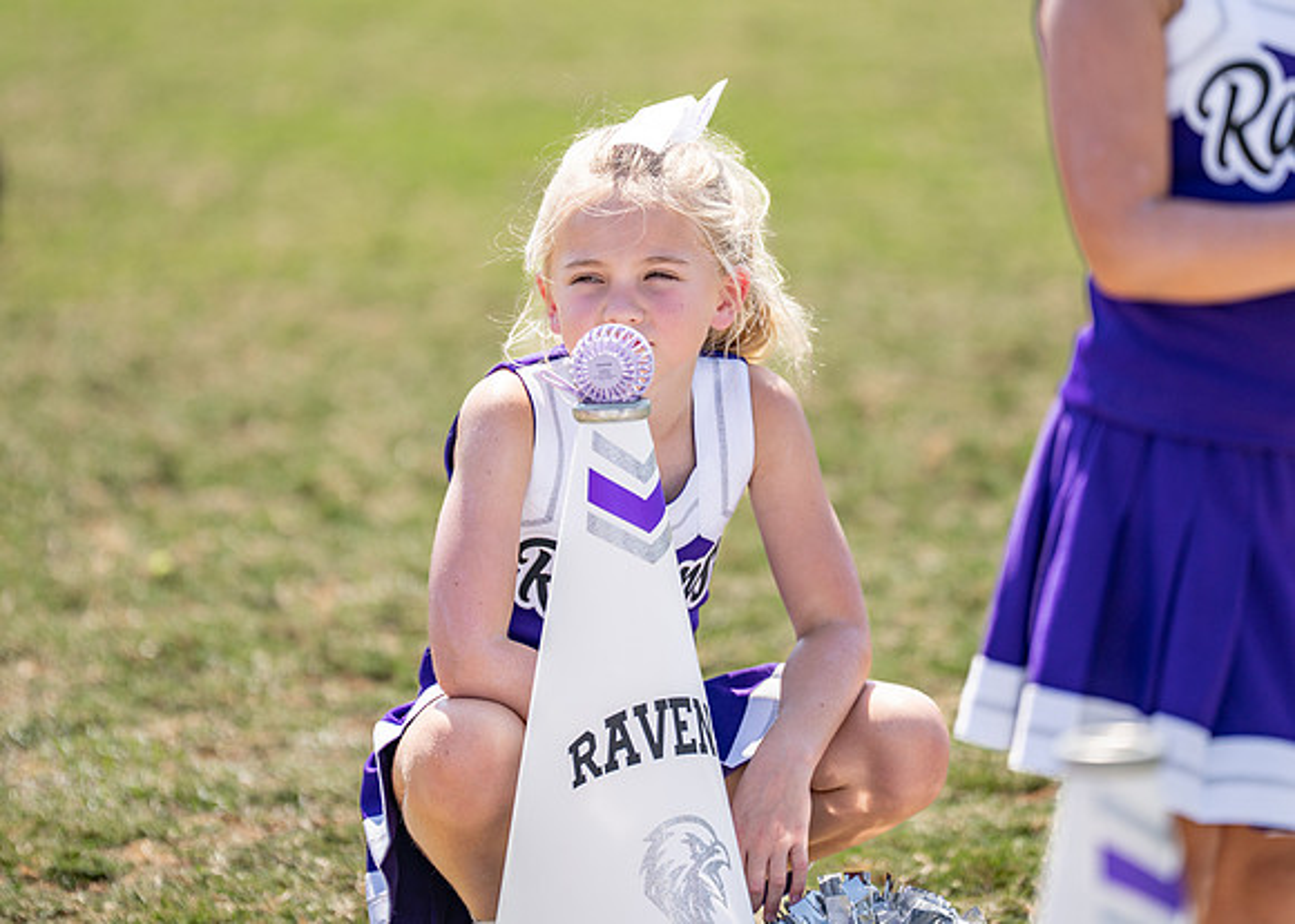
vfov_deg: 6.0
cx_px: 656
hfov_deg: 8.3
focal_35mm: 241
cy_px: 400
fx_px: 8871
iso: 160
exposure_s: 1/1600
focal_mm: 200
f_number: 2.8
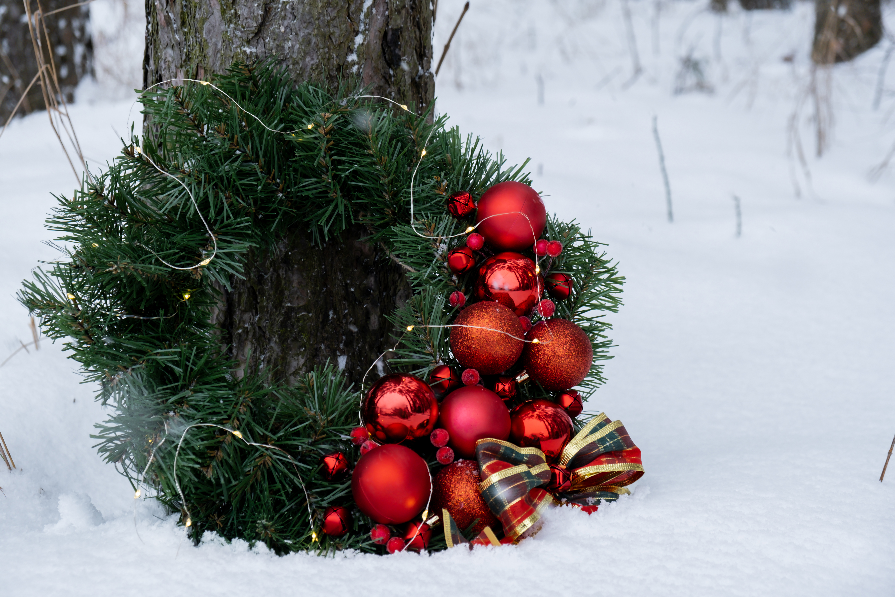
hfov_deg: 32.9
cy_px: 298
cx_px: 448
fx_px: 1516
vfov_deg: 22.3
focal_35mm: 61
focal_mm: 40.7
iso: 400
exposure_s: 1/220
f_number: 5.6
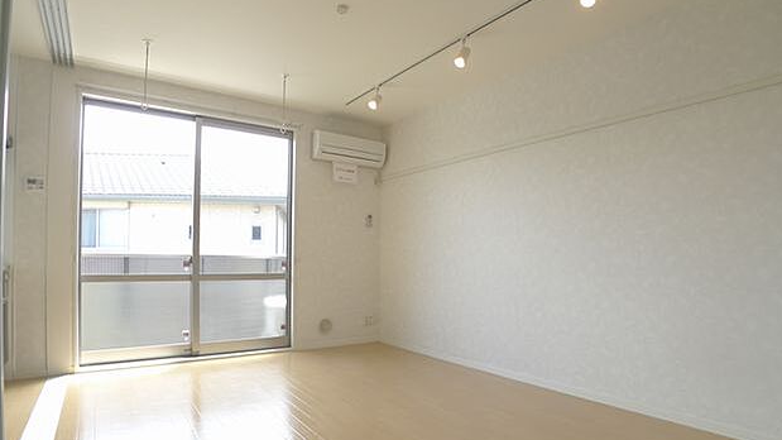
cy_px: 262
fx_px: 539
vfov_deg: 44.2
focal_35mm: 26
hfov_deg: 71.9
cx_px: 403
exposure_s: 1/80
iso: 80
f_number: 2
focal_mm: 5.1
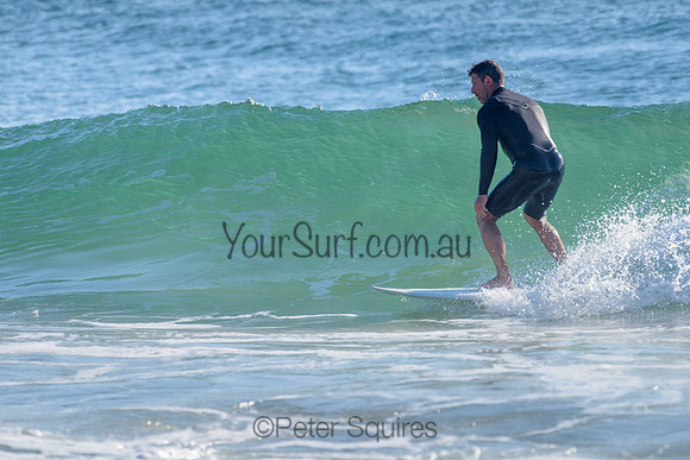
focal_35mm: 613
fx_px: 11752
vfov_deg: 2.2
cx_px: 382
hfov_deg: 3.4
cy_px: 192
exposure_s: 1/2000
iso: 220
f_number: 5.6
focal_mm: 500
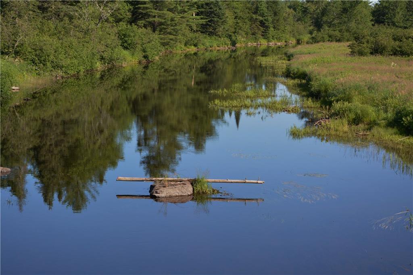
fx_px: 998
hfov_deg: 23.4
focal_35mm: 87
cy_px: 138
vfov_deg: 15.7
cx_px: 206
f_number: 8
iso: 200
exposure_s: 1/250
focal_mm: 58
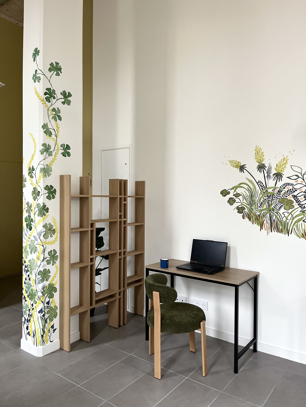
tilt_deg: -1.3
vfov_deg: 67.3
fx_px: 306
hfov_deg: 53.1
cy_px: 204
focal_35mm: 26
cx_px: 153
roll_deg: +1.5
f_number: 1.6
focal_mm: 5.1
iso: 200
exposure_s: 1/60
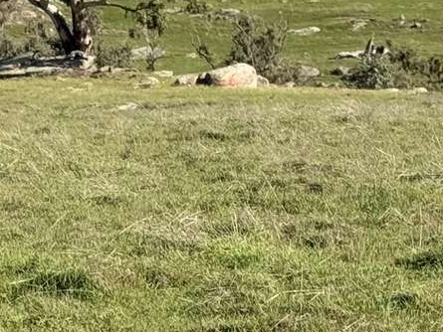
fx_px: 2650
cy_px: 19
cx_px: -486
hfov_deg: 8.9
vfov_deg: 7.2
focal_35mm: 207
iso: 64
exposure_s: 1/2833
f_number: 1.78
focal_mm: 6.76
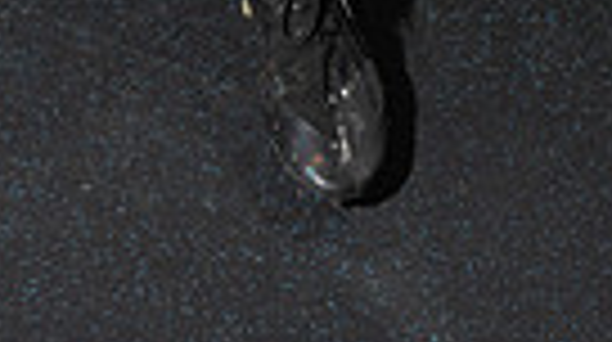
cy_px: -621
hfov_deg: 19.1
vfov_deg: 9.1
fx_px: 1798
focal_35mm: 111
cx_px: 104
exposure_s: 1/250
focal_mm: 32
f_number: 8
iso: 800
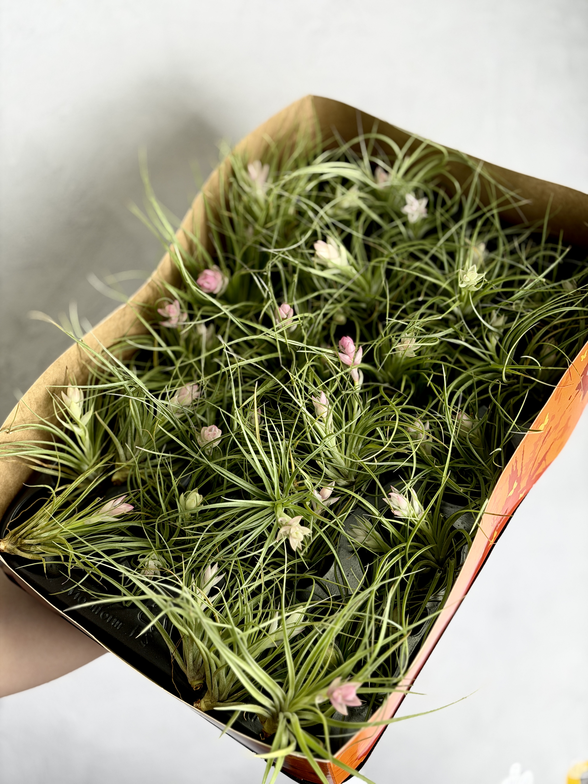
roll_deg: +3.3
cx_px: 294
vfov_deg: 39.7
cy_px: 392
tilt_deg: -10.6
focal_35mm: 48
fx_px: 1087
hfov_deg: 30.3
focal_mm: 6.76
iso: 50
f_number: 1.78
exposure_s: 1/121
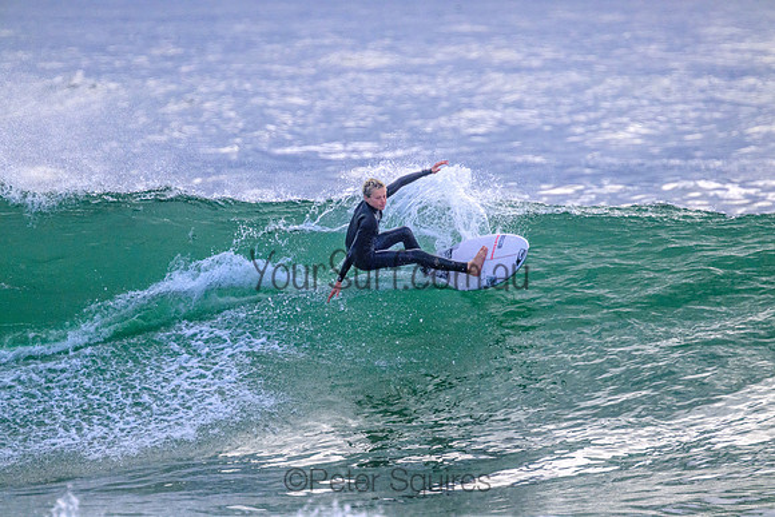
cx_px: 388
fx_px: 16364
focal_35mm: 760
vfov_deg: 1.8
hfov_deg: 2.7
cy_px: 258
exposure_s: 1/1600
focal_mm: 760
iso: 2500
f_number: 11
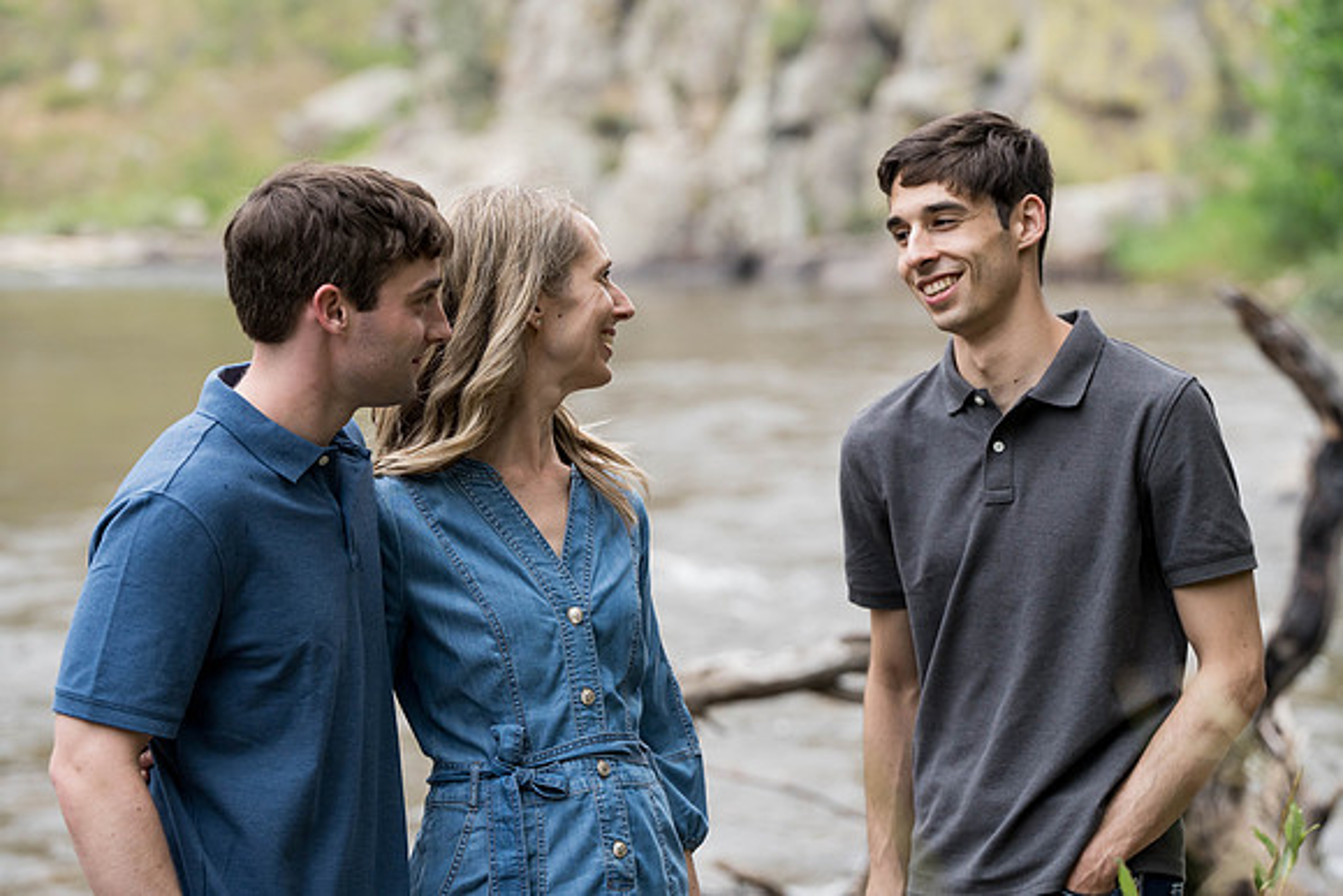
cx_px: 672
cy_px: 448
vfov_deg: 10.3
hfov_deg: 15.4
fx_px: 4963
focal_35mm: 133
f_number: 4.5
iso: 2000
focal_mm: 133
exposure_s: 1/160
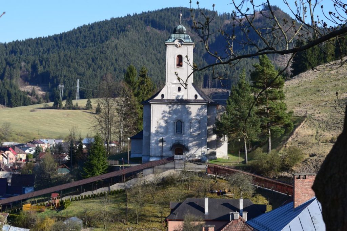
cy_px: 116
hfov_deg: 24.6
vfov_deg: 16.6
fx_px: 796
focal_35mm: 82
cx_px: 174
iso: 400
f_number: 10
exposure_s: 1/250
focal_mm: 55
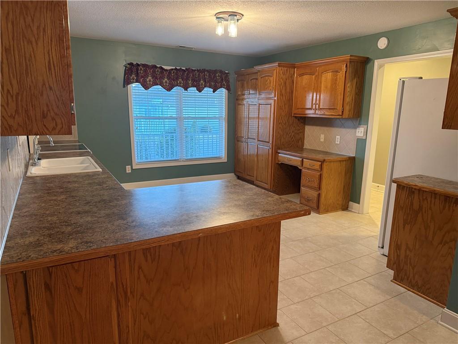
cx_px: 229
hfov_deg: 71.6
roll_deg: -1.0
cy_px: 172
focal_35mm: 24
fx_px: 318
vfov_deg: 56.8
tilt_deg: -10.8
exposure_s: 1/60
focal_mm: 6.76
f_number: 1.78
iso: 400
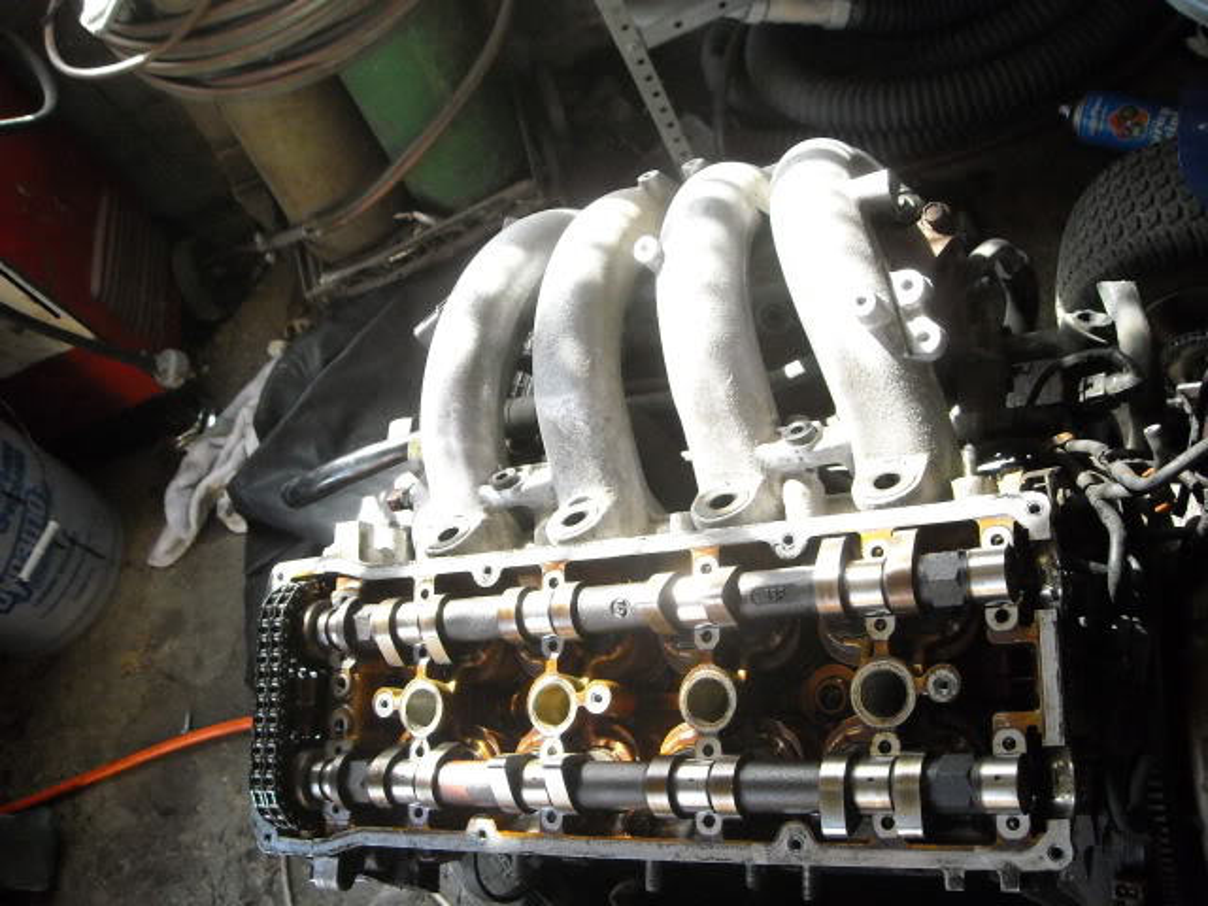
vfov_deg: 40.7
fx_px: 1221
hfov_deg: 52.6
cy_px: 453
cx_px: 604
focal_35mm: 35
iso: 336
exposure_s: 1/184
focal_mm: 5.7
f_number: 2.8
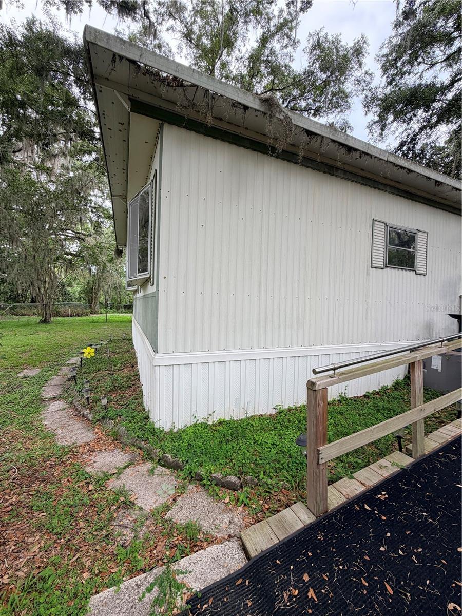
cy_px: 308
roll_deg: -1.5
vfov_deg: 102.1
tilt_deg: +0.0
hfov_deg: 85.7
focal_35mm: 14
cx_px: 231
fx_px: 249
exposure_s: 1/195
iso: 40
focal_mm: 2.22
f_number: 2.2
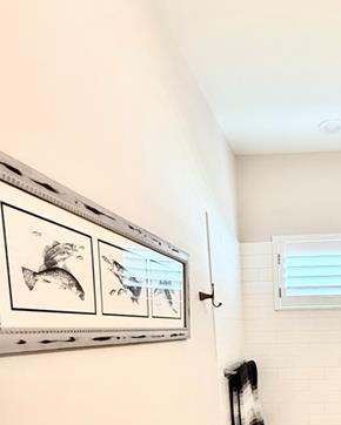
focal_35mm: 29
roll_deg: +1.2
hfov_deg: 45.7
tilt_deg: -10.2
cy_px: 394
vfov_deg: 52.0
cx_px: 301
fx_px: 366
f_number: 2.2
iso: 500
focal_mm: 2.22
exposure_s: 1/120
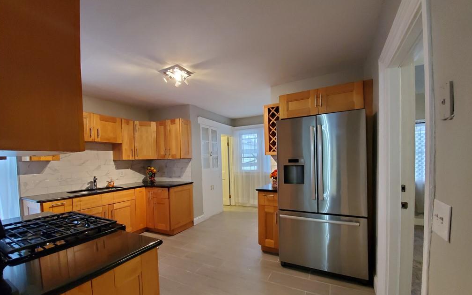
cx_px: 236
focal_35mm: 14
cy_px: 162
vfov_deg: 78.4
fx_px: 180
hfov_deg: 105.3
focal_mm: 1.8
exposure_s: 1/29
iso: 500
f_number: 2.2
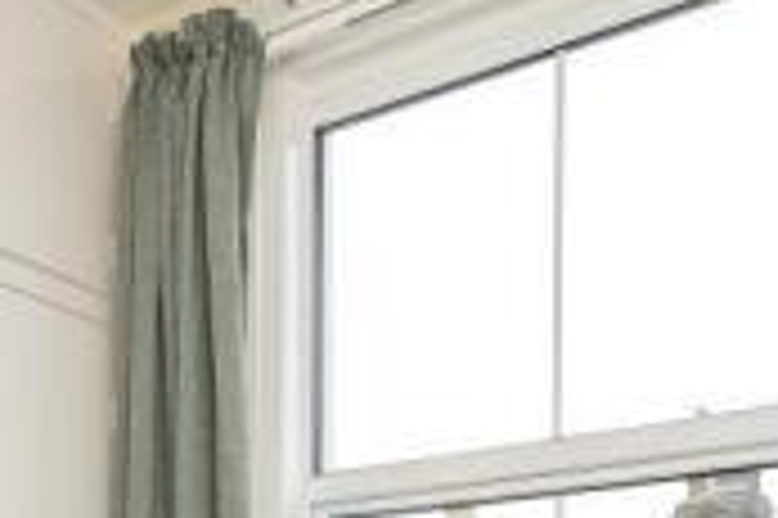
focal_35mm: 57
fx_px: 1231
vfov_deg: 20.9
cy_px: 725
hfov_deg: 33.2
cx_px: 72
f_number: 8
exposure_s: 1/125
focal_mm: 10
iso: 400
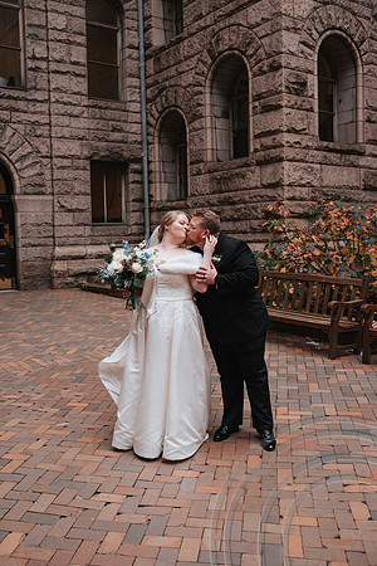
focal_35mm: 35
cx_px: 188
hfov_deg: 37.9
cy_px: 283
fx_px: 550
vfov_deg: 54.4
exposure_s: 1/500
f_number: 3.5
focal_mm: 35
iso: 900
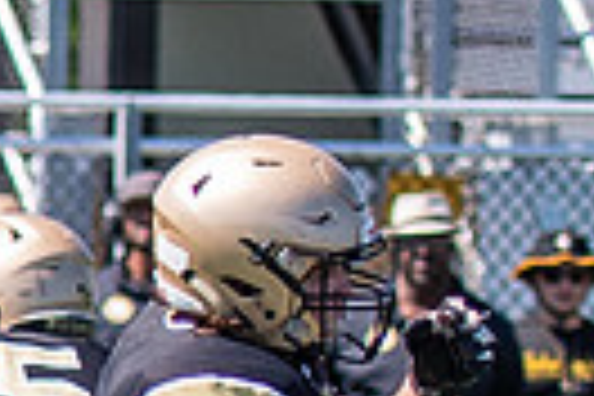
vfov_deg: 1.0
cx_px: -1536
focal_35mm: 1325
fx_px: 21861
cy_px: 731
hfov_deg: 1.5
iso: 160
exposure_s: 1/1600
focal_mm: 86
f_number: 2.8
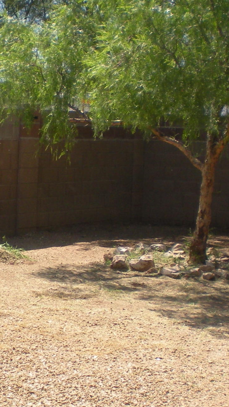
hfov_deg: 12.5
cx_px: 22
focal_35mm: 96
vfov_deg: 22.2
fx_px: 1036
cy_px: 216
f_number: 4.6
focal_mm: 6.3
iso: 89
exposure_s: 1/384
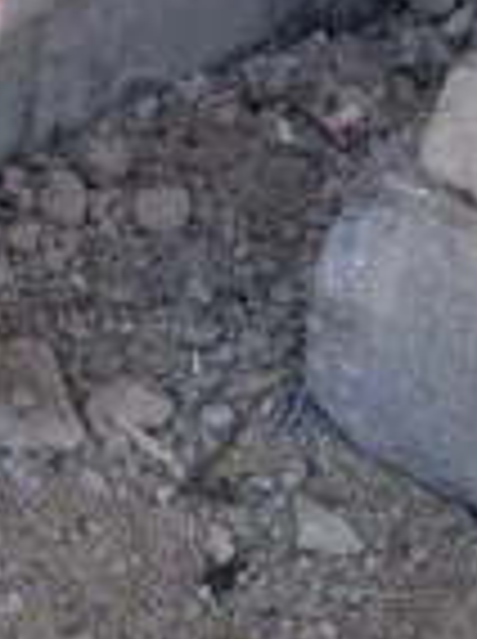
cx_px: -171
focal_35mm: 79
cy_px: -63
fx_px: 1456
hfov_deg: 17.3
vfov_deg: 23.3
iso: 177
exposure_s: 1/100
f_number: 2.2
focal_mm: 3.43
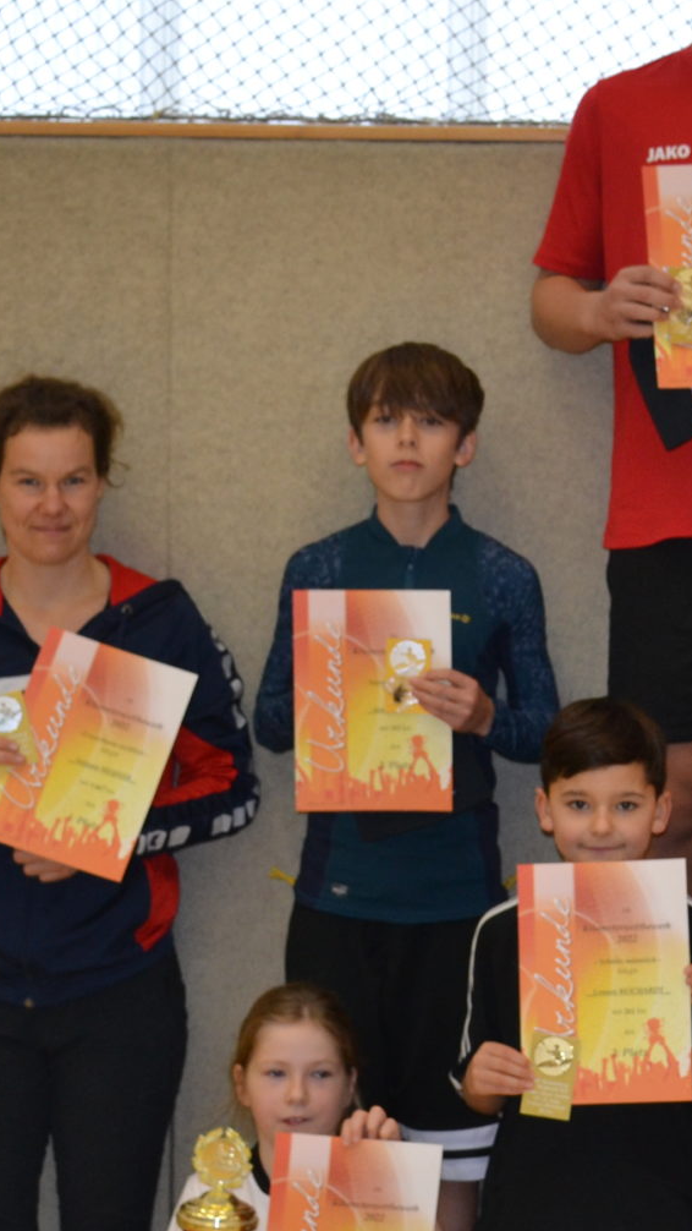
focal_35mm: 96
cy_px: 701
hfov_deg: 12.3
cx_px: 867
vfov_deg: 22.2
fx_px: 3131
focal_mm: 24
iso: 450
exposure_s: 1/60
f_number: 4
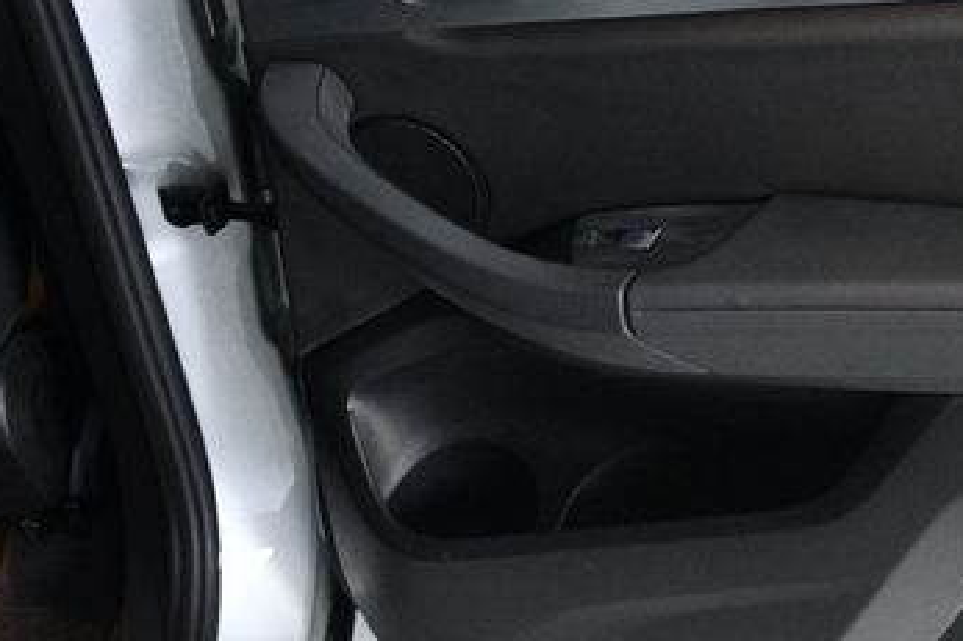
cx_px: 824
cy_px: 211
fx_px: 1925
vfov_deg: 18.8
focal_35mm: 72
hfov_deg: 27.3
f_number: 3.8
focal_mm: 26
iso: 3200
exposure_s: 1/60
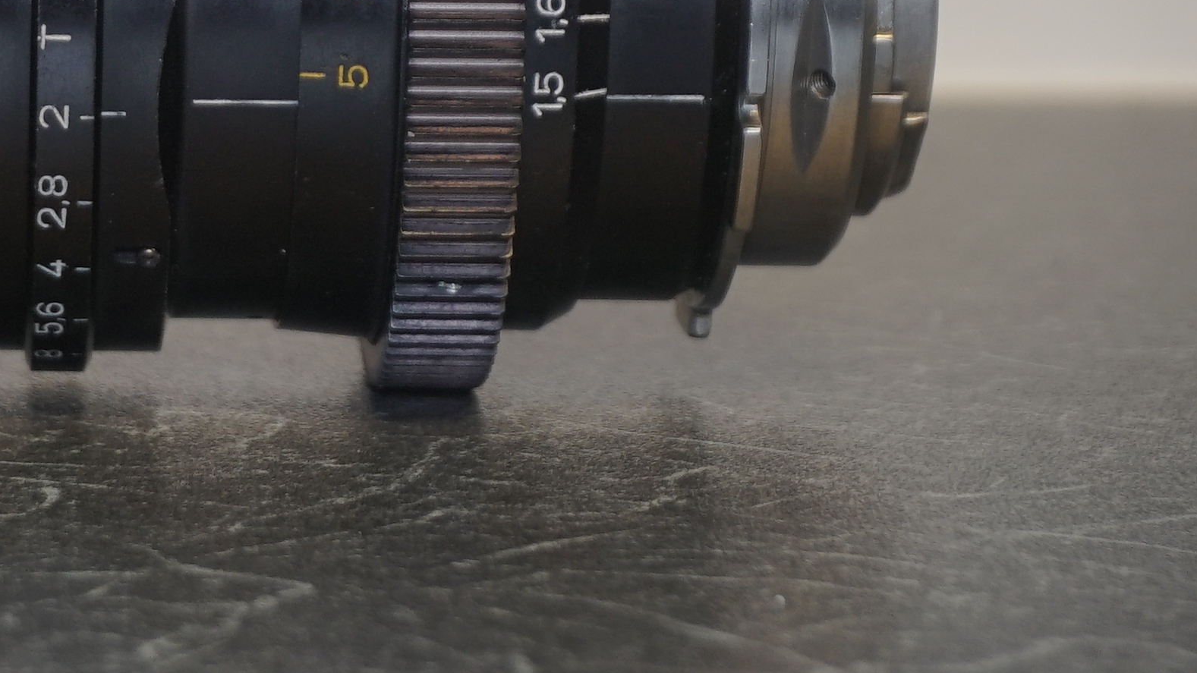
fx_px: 4380
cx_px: 211
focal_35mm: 138
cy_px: -20
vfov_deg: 8.7
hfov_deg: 15.4
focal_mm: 50
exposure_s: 1/60
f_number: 7.1
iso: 800
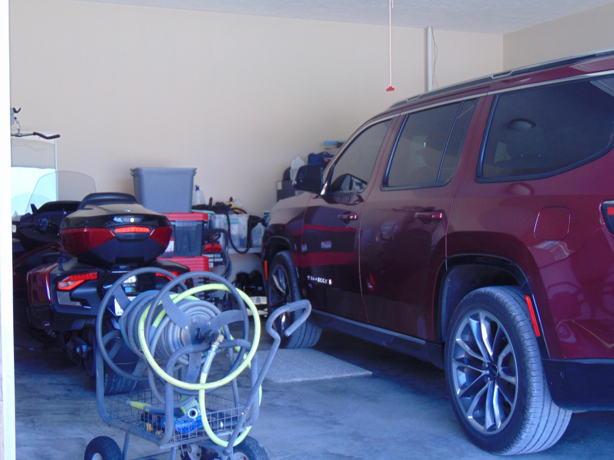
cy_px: 230
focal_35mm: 50
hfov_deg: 38.2
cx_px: 307
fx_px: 887
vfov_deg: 29.1
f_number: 3.5
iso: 100
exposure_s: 1/30
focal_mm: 9
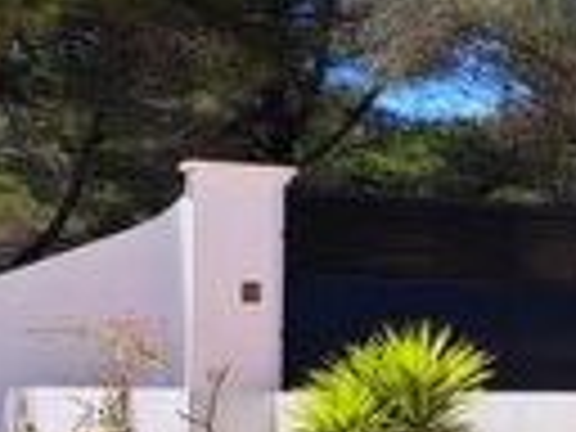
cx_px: 1145
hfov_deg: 12.8
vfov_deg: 10.8
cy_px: 522
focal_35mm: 135
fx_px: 2246
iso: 50
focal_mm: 5.23
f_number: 1.8
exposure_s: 1/1000
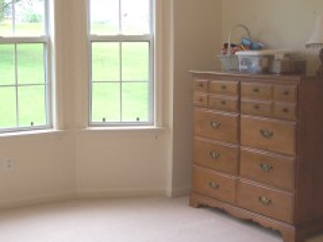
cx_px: 91
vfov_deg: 25.5
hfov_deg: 33.3
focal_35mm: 57
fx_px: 532
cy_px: 87
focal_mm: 5.6
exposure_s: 1/180
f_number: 2.7
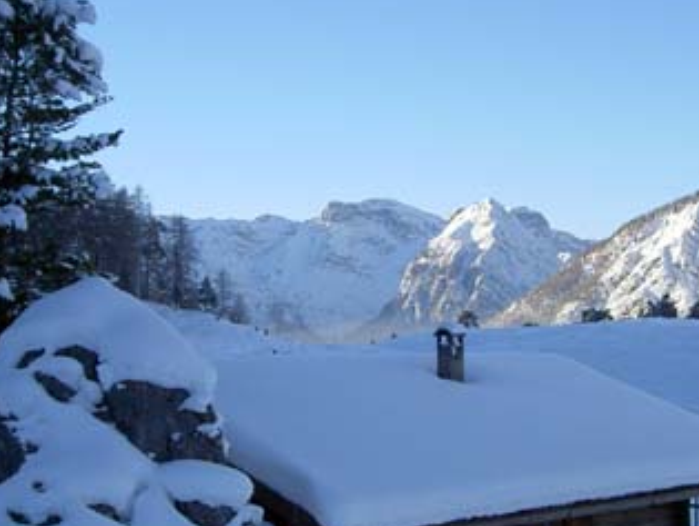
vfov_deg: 21.6
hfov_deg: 28.5
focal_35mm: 68
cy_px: 305
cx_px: 386
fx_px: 1375
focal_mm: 8
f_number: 4.7
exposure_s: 1/320
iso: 100
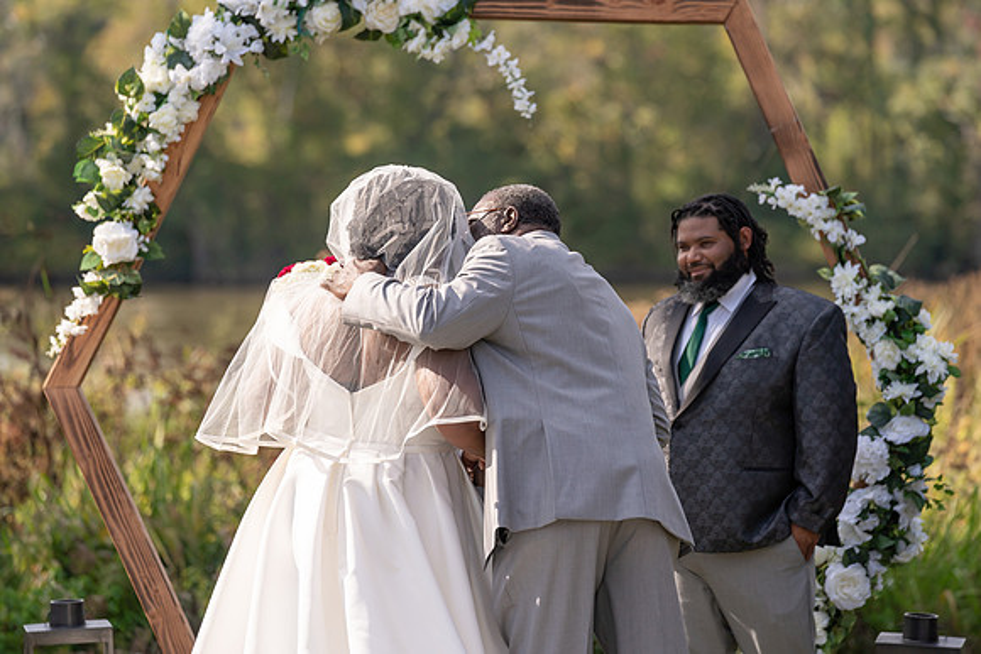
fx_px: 4846
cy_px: 318
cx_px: 504
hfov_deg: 11.6
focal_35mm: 178
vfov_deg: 7.7
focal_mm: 173
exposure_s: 1/1600
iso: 100
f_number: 4
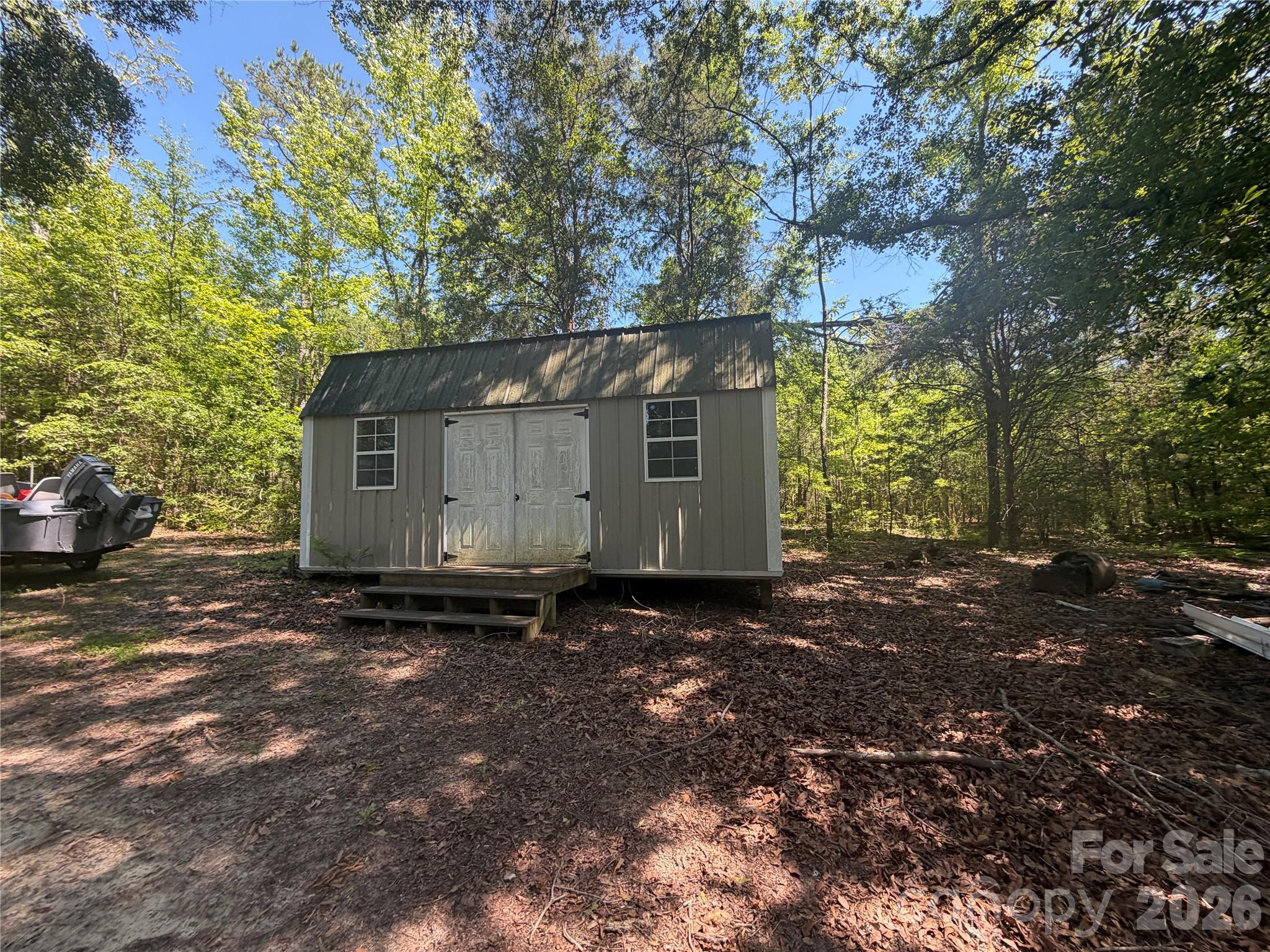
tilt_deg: +1.6
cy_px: 476
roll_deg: -0.6
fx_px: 514
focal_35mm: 14
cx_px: 635
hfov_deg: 102.1
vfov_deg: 85.7
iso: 40
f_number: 2.2
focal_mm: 2.22
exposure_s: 1/153
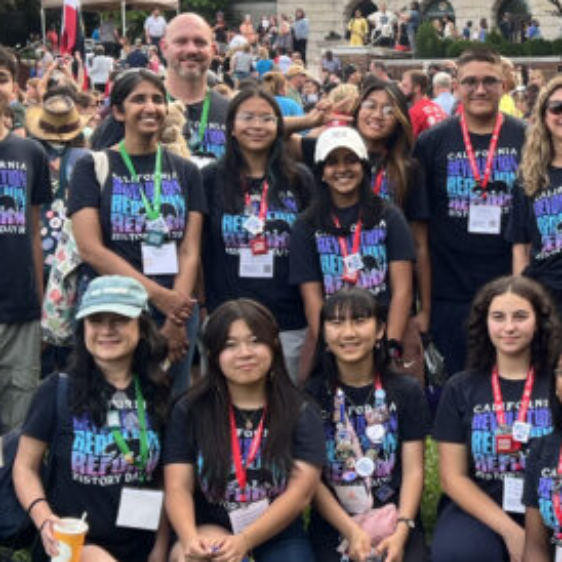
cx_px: 527
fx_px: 1543
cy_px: 254
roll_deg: -0.4
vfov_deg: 20.6
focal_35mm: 84
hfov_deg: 20.2
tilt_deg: -6.2
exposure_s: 1/150
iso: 40
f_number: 1.5
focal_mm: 5.7
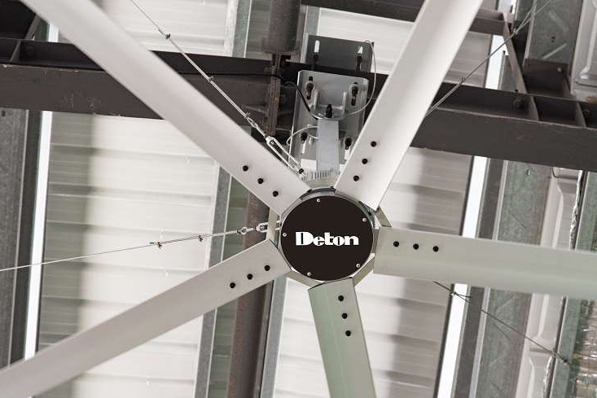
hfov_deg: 15.6
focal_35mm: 131
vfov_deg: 10.5
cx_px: 315
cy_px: 203
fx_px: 2173
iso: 2000
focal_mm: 120
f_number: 5.6
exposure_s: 1/400
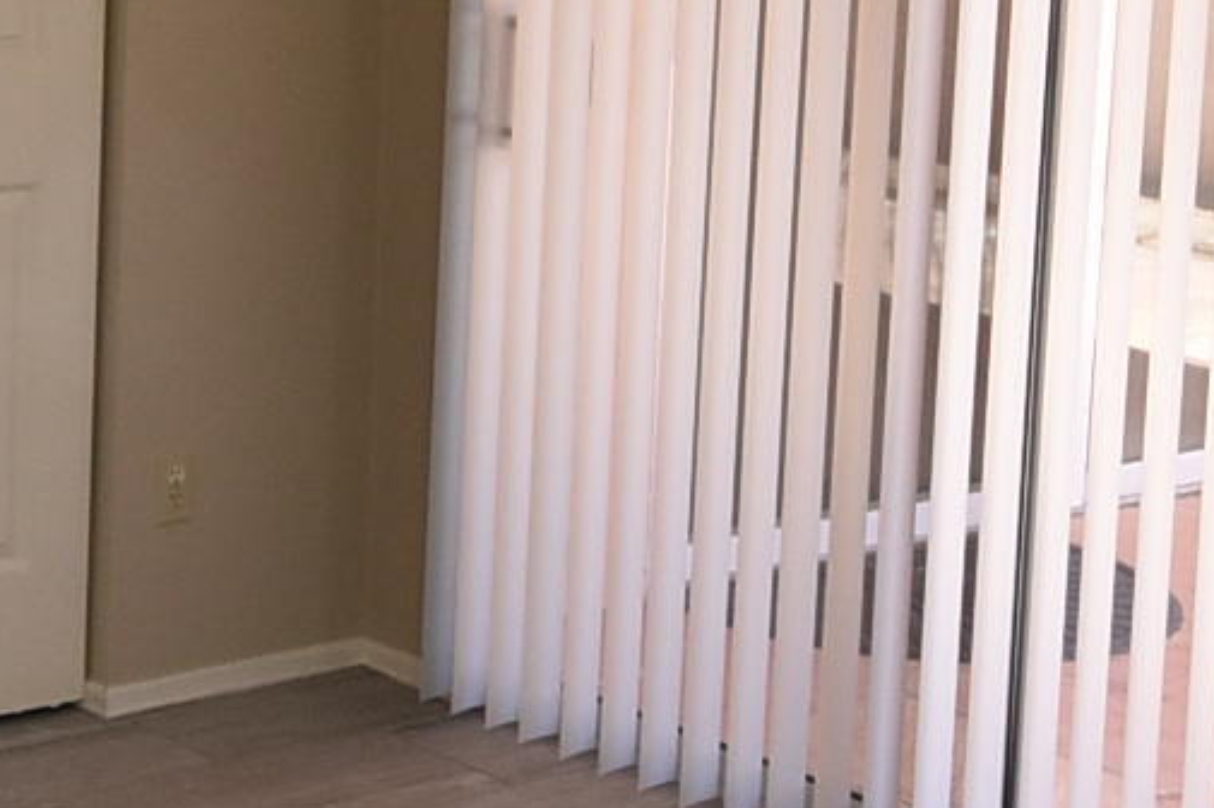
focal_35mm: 89
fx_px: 2999
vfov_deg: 15.1
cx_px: -7
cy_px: 12
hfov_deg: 22.0
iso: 450
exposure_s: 1/125
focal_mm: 10
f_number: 5.6
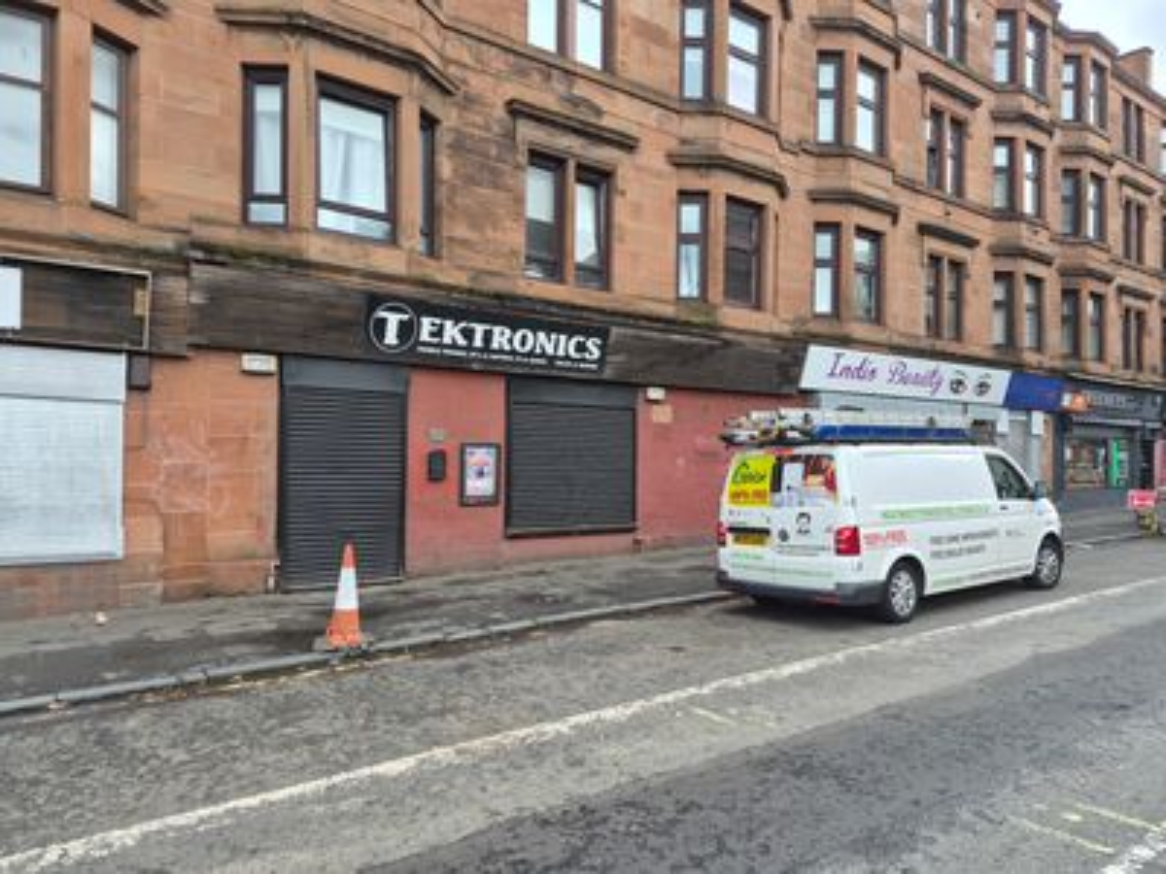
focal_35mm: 23
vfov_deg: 58.9
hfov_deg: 73.9
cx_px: 583
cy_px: 437
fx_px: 775
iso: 64
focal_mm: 5.4
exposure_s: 1/180
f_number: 1.8
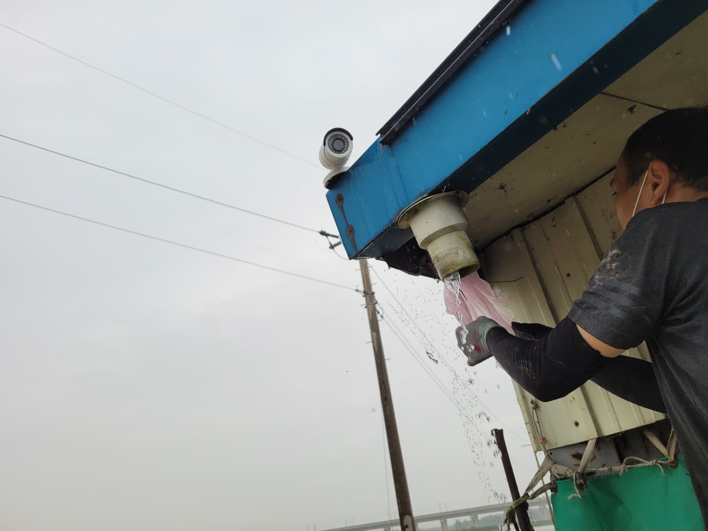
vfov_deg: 53.1
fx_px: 532
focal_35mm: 26
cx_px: 354
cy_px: 266
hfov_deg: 67.3
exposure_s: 1/423
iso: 40
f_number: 1.8
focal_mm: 5.4
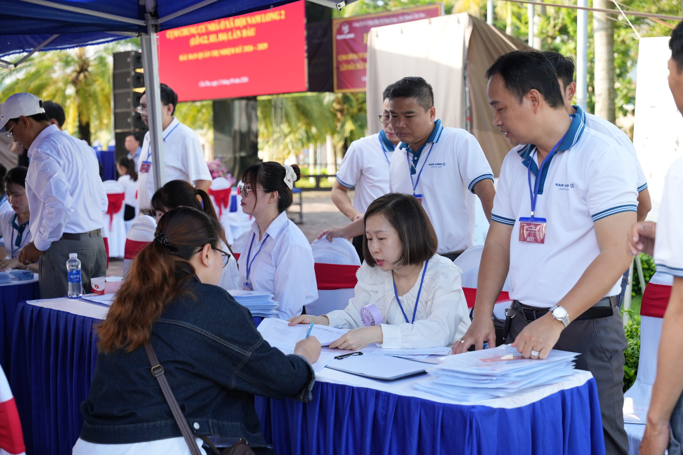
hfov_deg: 37.1
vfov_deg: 25.2
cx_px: 342
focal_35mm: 54
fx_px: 1019
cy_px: 228
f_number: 4
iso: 400
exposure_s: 1/640
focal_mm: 53.7
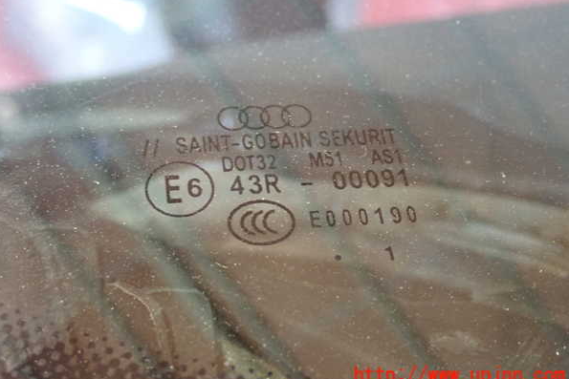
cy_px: 173
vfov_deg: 20.9
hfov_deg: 31.0
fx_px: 1028
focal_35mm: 65
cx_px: 283
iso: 800
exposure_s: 1/25
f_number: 3.6
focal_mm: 11.09
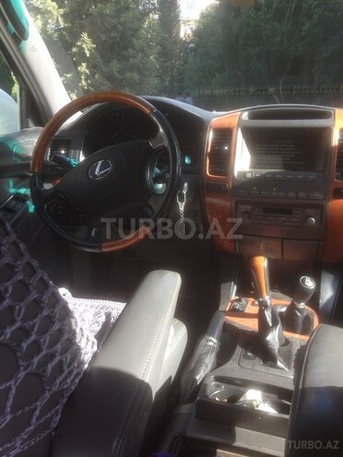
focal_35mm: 33
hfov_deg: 42.9
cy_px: 228
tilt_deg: -12.9
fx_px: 436
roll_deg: +2.6
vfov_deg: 55.4
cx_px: 172
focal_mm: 4.12
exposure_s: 1/120
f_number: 2.4
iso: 64
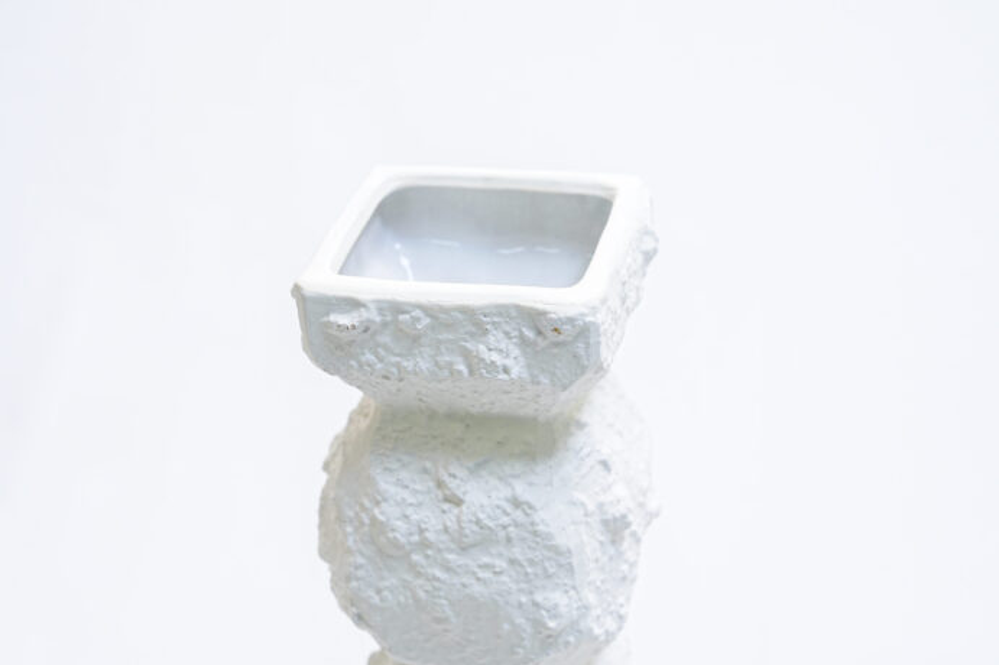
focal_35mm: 71
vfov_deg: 19.2
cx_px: 494
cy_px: 337
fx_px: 1969
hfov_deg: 28.5
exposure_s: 1/200
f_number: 8
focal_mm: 70
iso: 3200
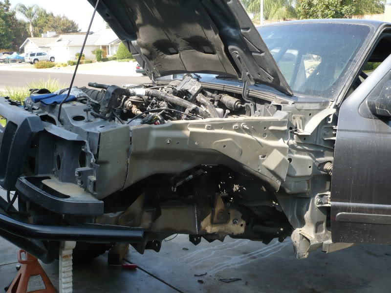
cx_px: 196
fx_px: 395
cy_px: 146
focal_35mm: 35
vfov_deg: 40.7
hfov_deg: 52.6
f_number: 2.8
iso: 100
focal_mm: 5.8
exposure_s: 1/320
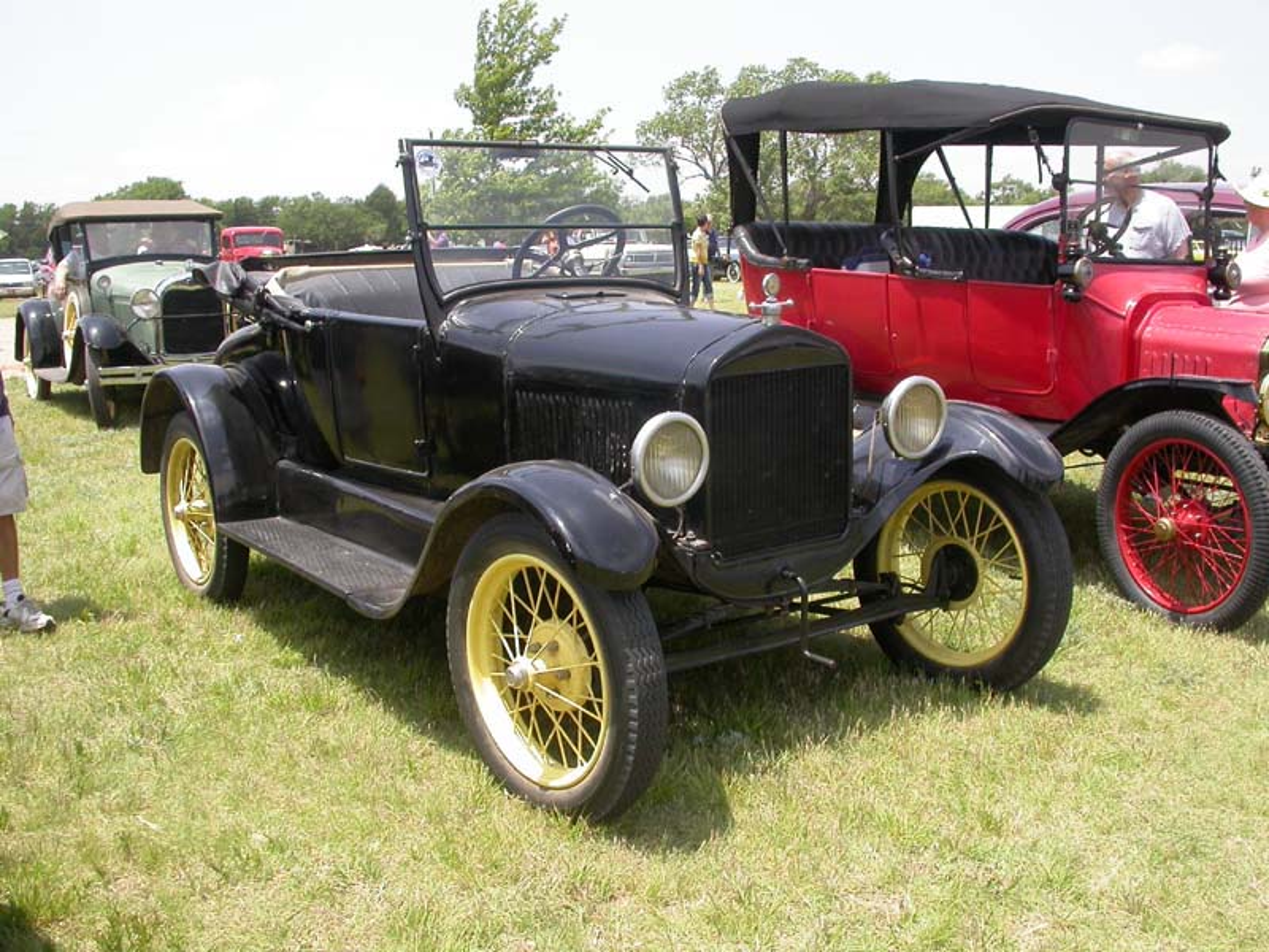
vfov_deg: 37.7
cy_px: 476
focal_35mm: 38
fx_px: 1393
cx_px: 634
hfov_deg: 49.0
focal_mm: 7.85
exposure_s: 1/239
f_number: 6
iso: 100
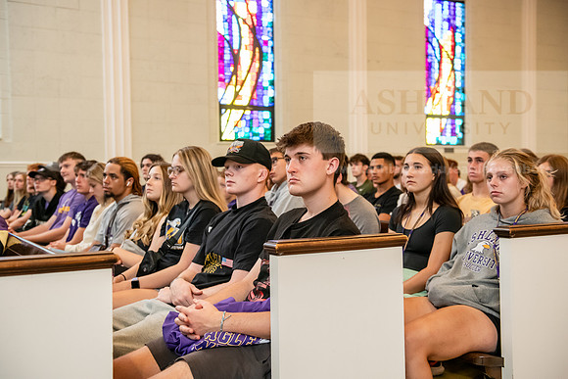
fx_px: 694
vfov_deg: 30.5
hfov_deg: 44.5
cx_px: 284
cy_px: 190
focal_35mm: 44
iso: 2500
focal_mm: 44
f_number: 3.5
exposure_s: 1/160
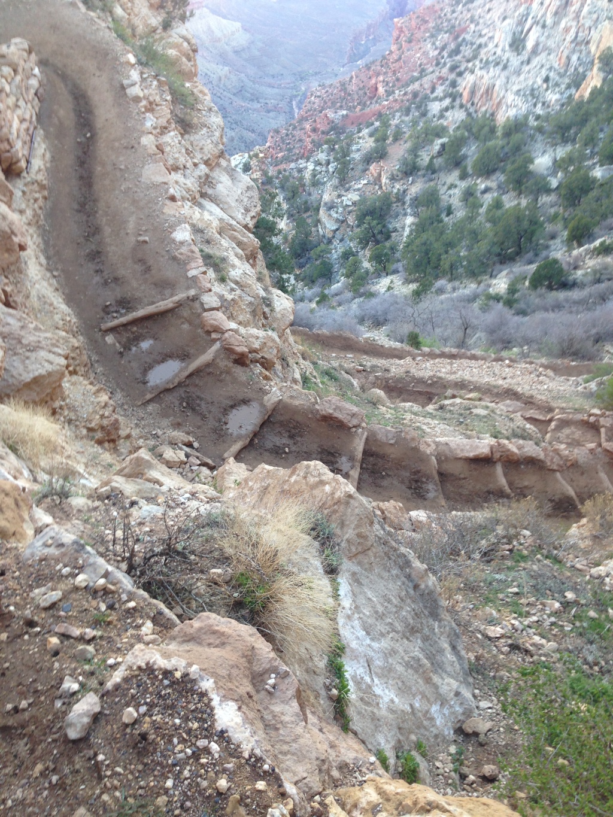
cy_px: 408
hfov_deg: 43.0
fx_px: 779
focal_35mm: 33
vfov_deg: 55.3
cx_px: 306
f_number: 2.4
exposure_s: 1/60
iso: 50
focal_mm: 4.12
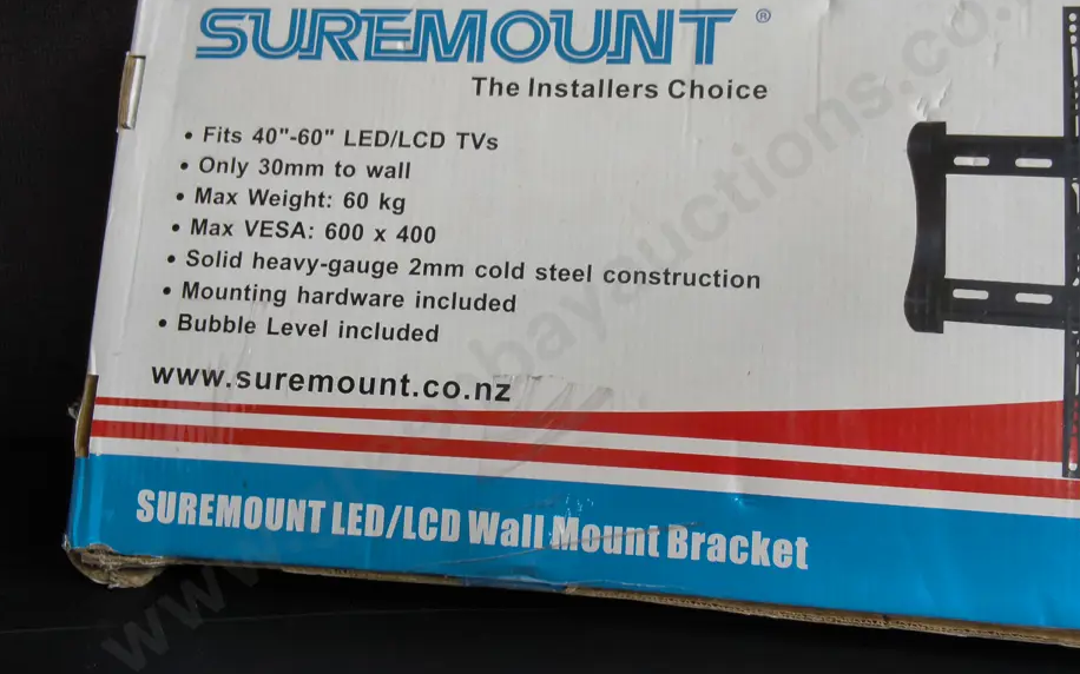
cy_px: 300
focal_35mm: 32
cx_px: 594
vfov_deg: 39.4
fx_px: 942
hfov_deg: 59.5
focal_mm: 2.87
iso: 50
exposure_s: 1/100
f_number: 2
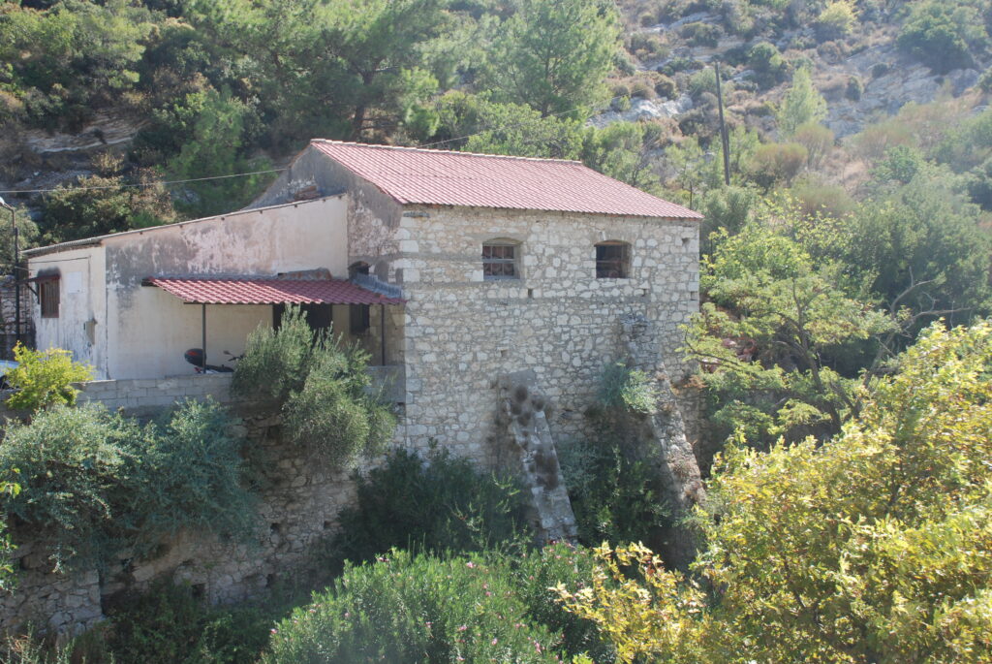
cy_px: 332
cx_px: 496
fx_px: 1158
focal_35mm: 42
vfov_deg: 32.0
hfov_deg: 46.4
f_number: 7.1
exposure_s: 1/200
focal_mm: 28
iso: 200
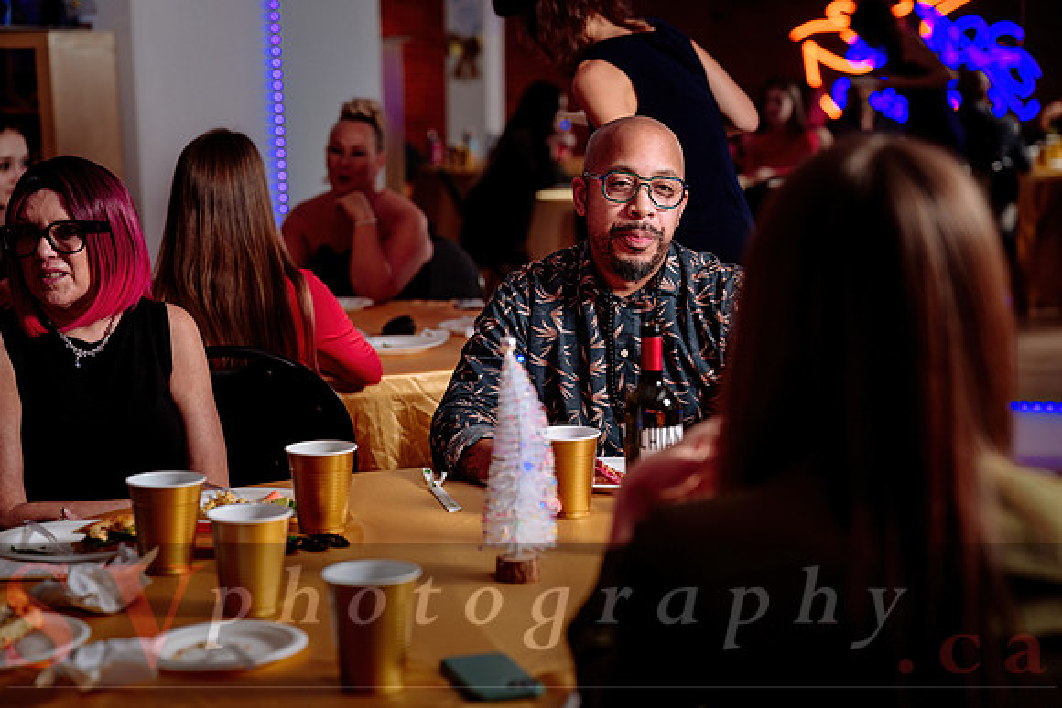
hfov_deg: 28.8
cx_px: 531
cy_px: 354
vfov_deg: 19.5
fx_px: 2065
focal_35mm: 70
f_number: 2.8
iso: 500
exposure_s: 1/160
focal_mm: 70
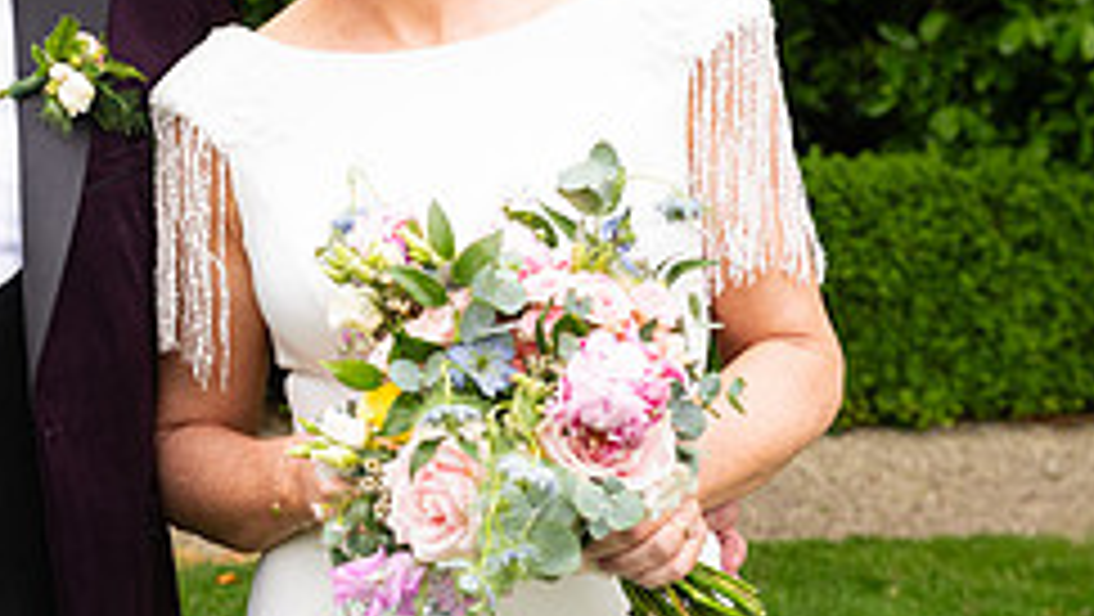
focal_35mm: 125
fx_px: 3628
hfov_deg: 16.7
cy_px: 263
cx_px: -72
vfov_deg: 9.7
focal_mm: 50
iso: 400
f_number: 5
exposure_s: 1/200
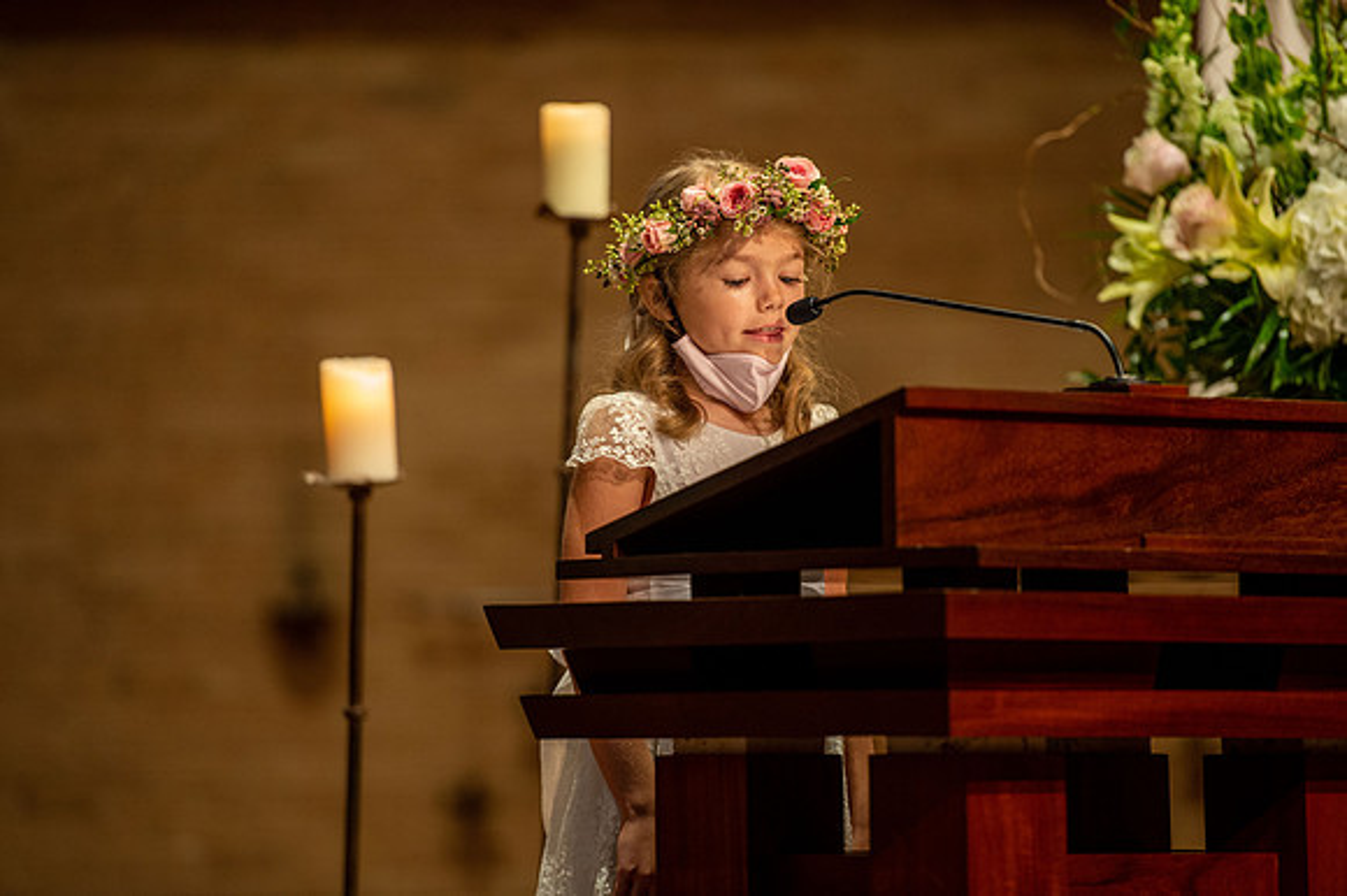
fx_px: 7479
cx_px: 674
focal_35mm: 200
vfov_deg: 6.9
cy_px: 448
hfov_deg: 10.3
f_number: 2.8
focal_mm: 200
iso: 1600
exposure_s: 1/100
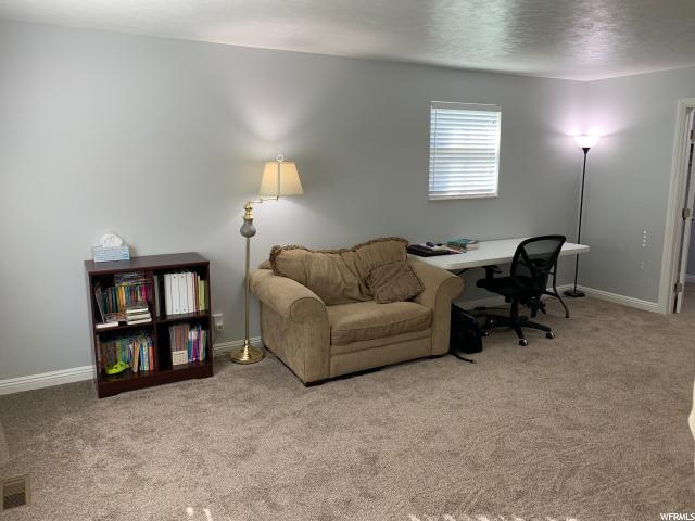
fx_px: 522
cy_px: 260
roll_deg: +0.9
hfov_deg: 67.3
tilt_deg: -10.0
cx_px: 348
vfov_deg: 53.1
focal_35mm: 26
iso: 100
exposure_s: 1/105
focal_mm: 4.25
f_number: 1.8
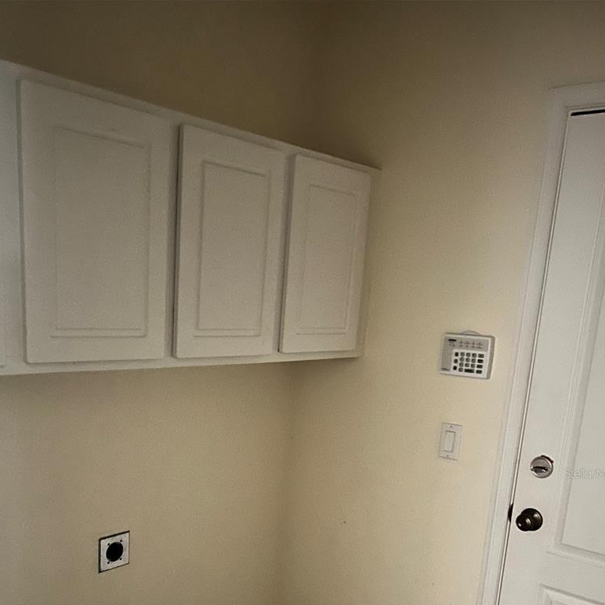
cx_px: 265
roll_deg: -2.1
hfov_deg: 45.9
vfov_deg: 44.1
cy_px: 473
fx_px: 712
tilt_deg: -14.0
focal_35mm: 36
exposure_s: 1/9
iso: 640
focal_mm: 5.7
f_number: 1.5
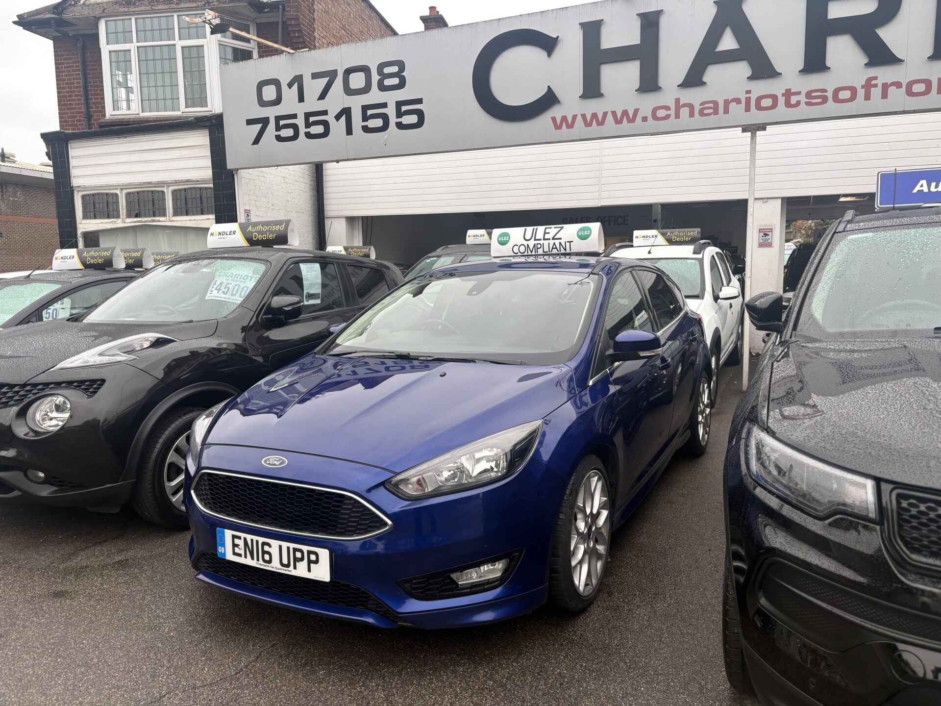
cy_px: 353
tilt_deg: -5.1
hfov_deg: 67.3
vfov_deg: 53.1
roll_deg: -0.3
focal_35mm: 26
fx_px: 707
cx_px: 470
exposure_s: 1/293
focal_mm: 5.96
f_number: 1.6
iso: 40
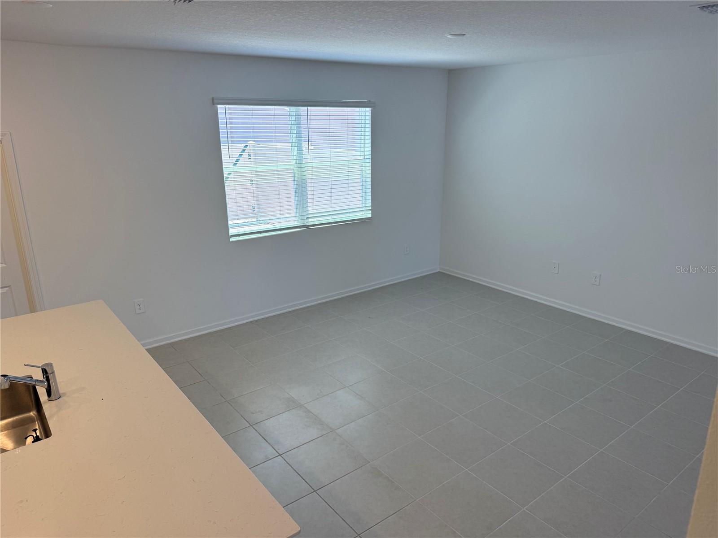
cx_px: 359
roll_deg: +0.3
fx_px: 498
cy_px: 269
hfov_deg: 71.6
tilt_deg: -16.2
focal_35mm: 24
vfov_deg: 56.8
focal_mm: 6.76
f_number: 1.78
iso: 100
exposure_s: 1/257
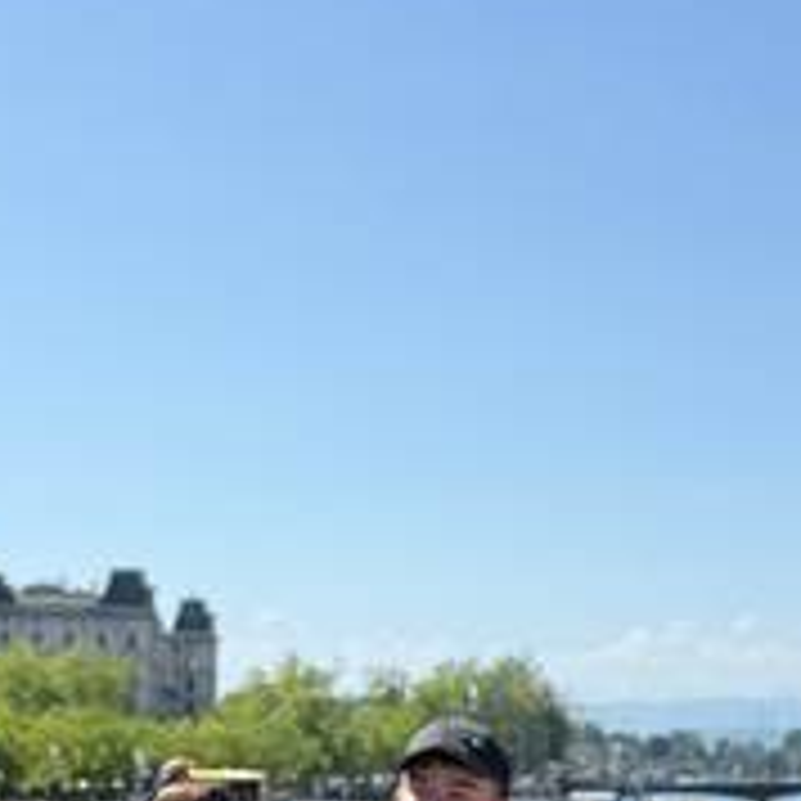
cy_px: 864
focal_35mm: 86
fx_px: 2251
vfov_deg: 19.4
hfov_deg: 20.1
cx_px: 261
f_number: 1.78
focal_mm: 6.76
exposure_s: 1/4673
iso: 80
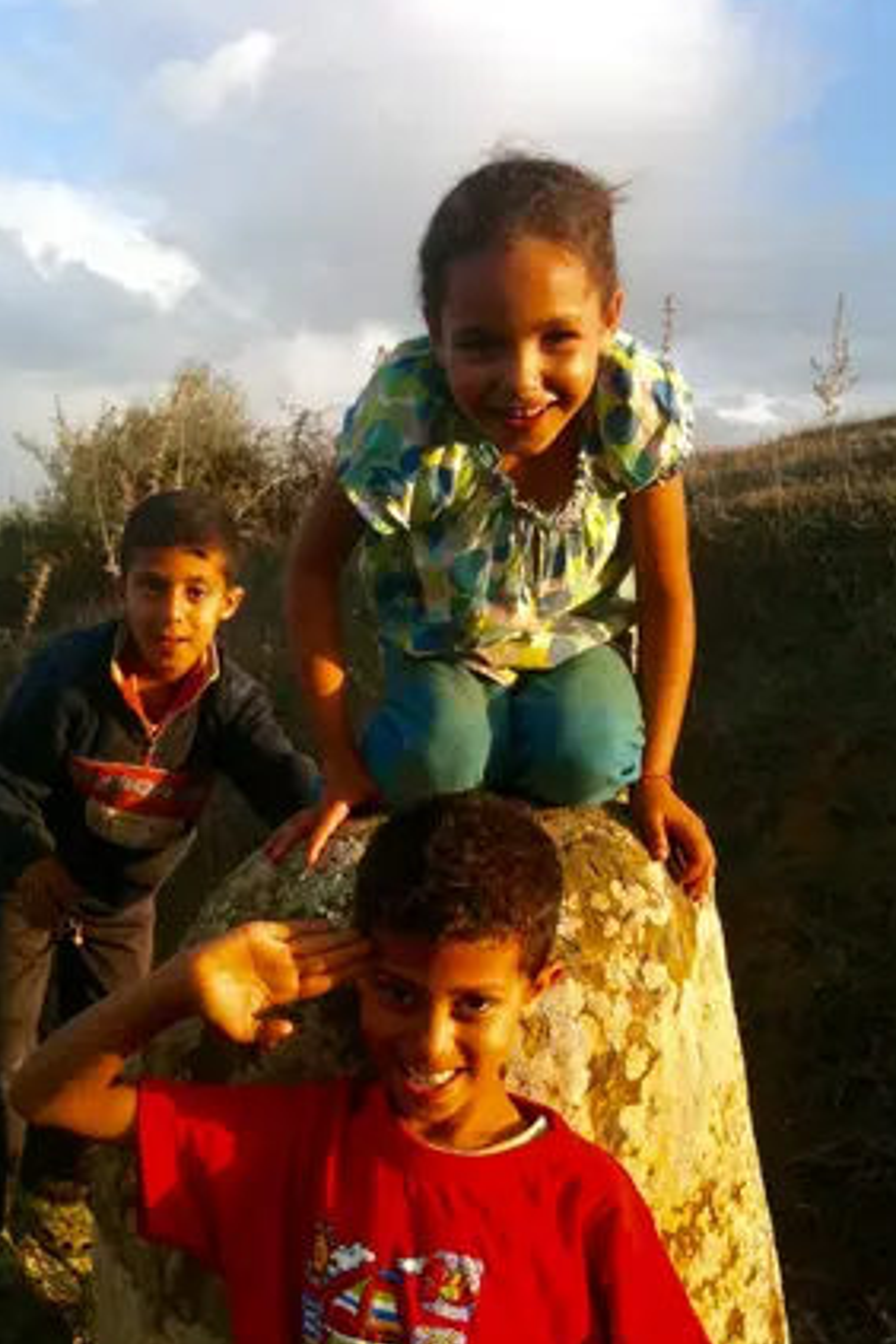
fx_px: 1605
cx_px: 389
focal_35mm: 43
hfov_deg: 31.2
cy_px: 782
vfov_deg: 45.3
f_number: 2.8
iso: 64
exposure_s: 1/370
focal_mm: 3.85
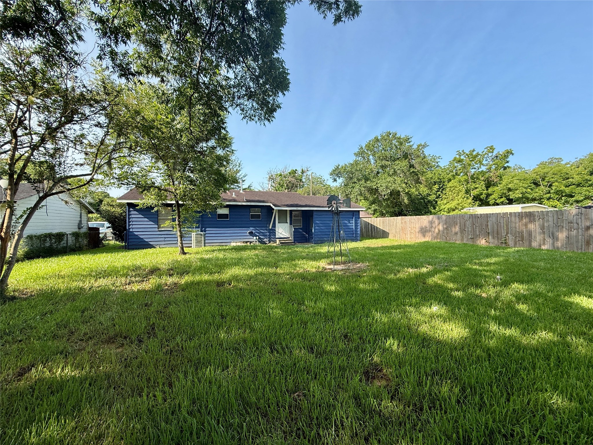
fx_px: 240
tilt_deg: +0.7
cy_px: 222
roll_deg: +0.3
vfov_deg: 85.7
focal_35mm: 14
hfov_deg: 102.1
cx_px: 296
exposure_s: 1/638
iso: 50
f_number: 2.2
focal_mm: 2.22
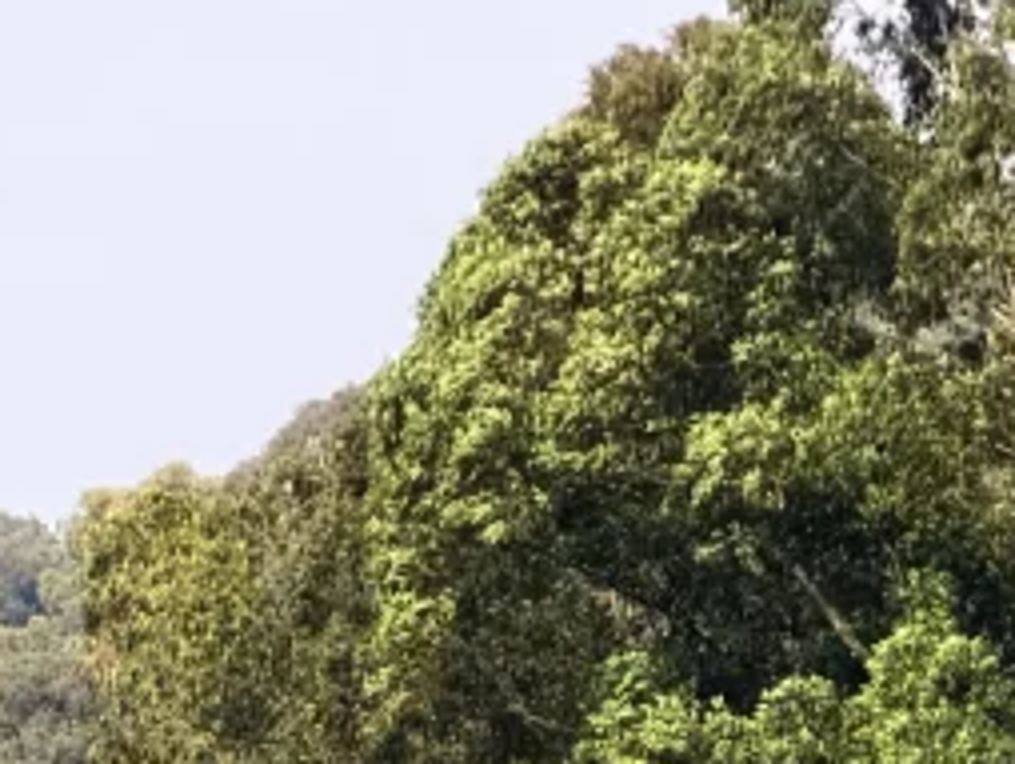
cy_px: 1932
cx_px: -1622
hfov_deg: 3.4
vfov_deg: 2.6
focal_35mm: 566
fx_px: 16612
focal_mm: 16.89
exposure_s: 1/631
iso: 40
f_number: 2.8
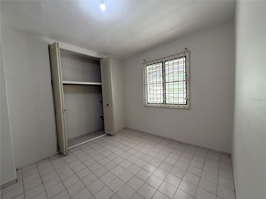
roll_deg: +4.0
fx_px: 108
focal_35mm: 14
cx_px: 133
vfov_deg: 85.7
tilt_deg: -4.2
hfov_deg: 102.1
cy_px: 100
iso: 250
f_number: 2.2
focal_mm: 2.22
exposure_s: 1/120
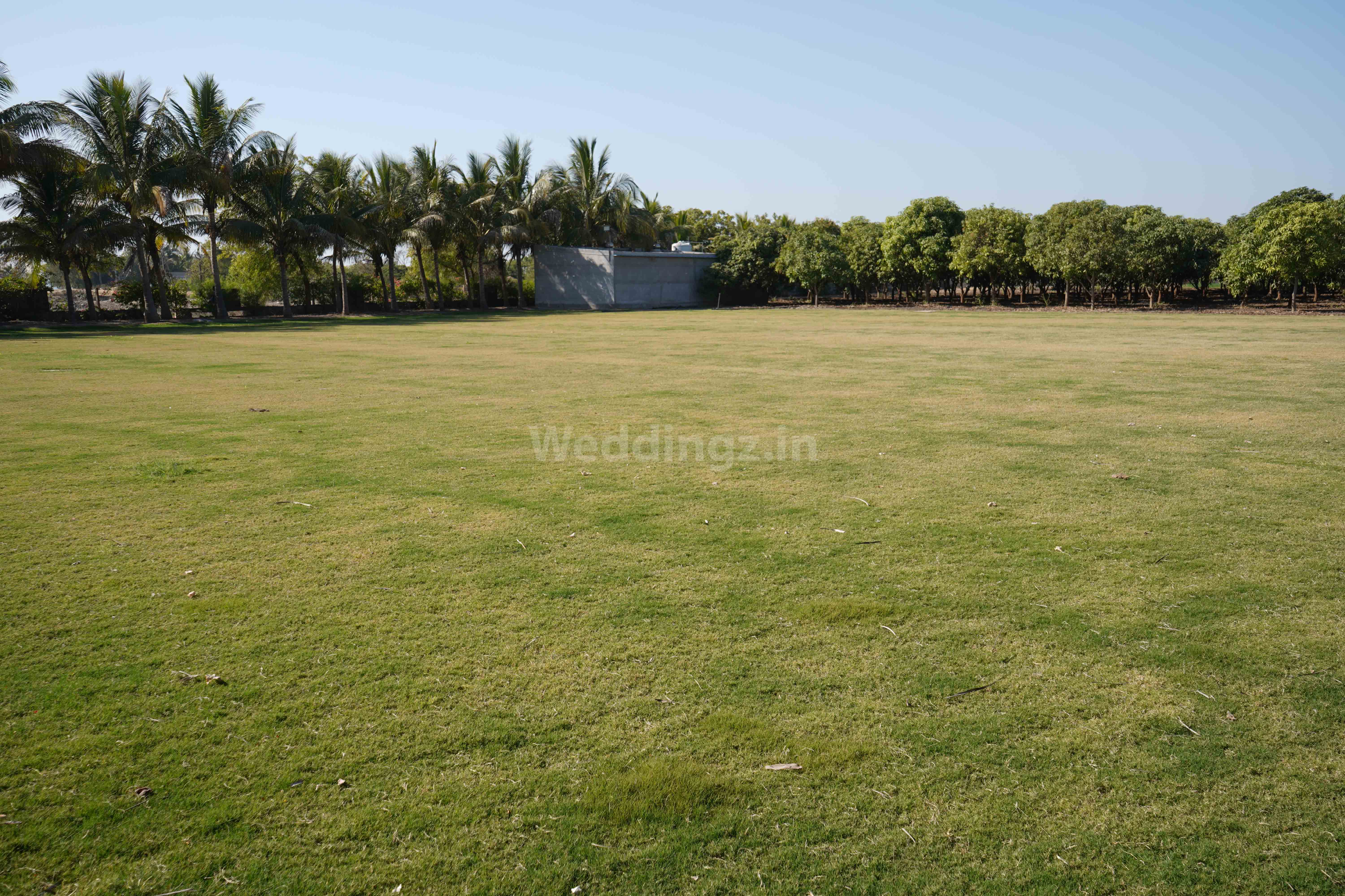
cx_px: 672
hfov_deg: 60.3
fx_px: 1158
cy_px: 448
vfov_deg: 42.3
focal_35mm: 31
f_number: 8
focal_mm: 31
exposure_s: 1/100
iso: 50
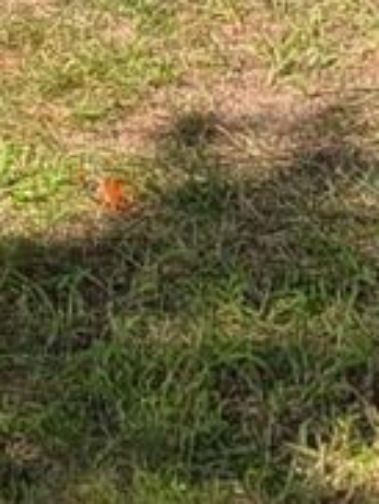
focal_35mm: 179
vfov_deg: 9.5
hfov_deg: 7.9
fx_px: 2607
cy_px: -793
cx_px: -409
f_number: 1.68
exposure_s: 1/1111
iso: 21
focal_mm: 6.9
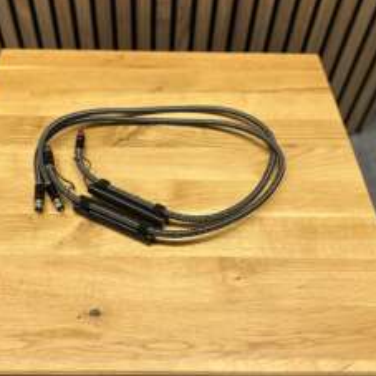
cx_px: 161
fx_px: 430
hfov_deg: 47.1
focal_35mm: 35
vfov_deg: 47.1
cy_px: 213
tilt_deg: -53.2
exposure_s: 1/100
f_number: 1.78
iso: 200
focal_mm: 6.86
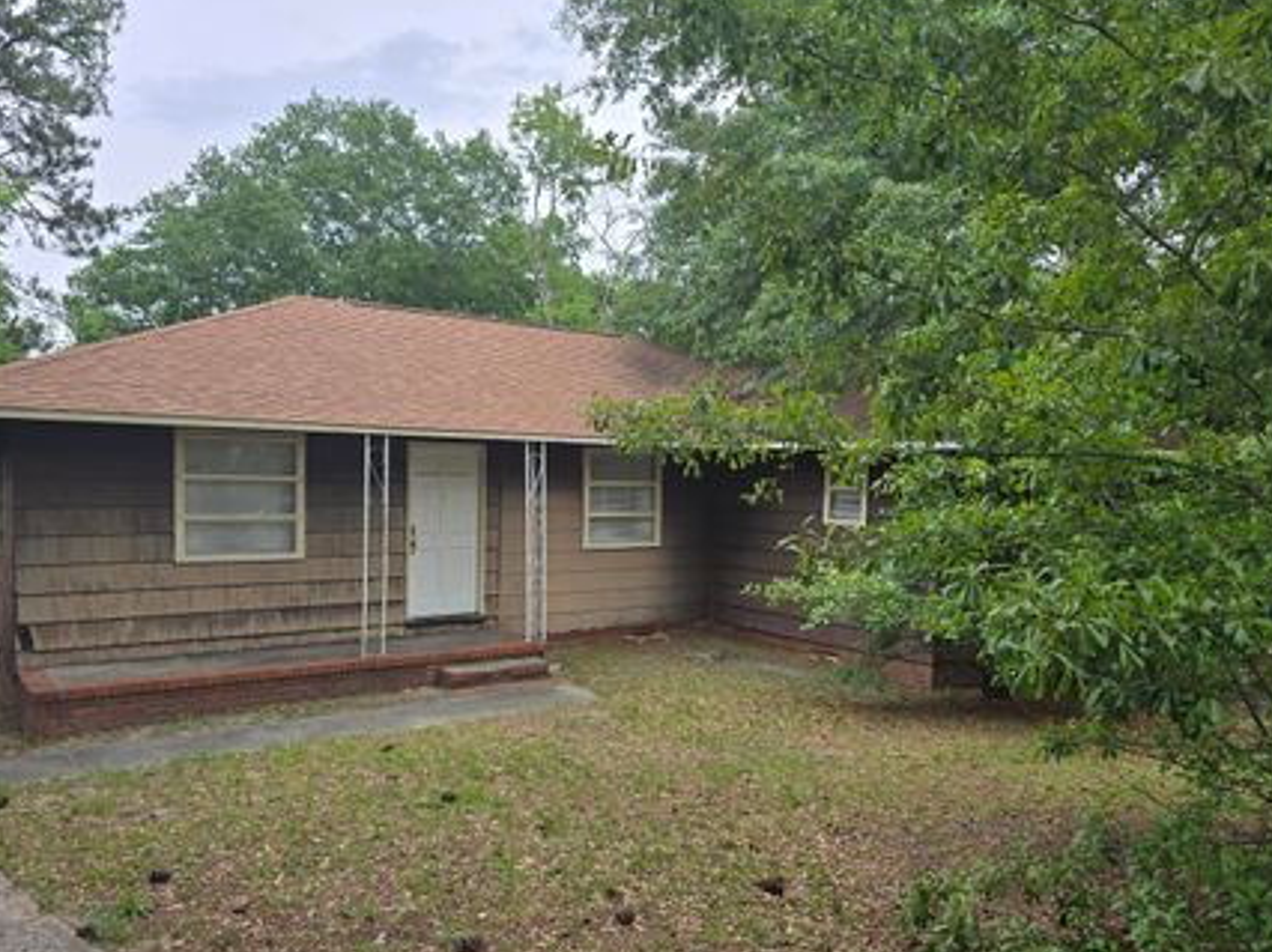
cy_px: 521
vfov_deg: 51.2
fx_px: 992
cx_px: 624
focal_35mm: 27
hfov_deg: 65.3
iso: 12
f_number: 1.7
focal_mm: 6.3
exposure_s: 1/270
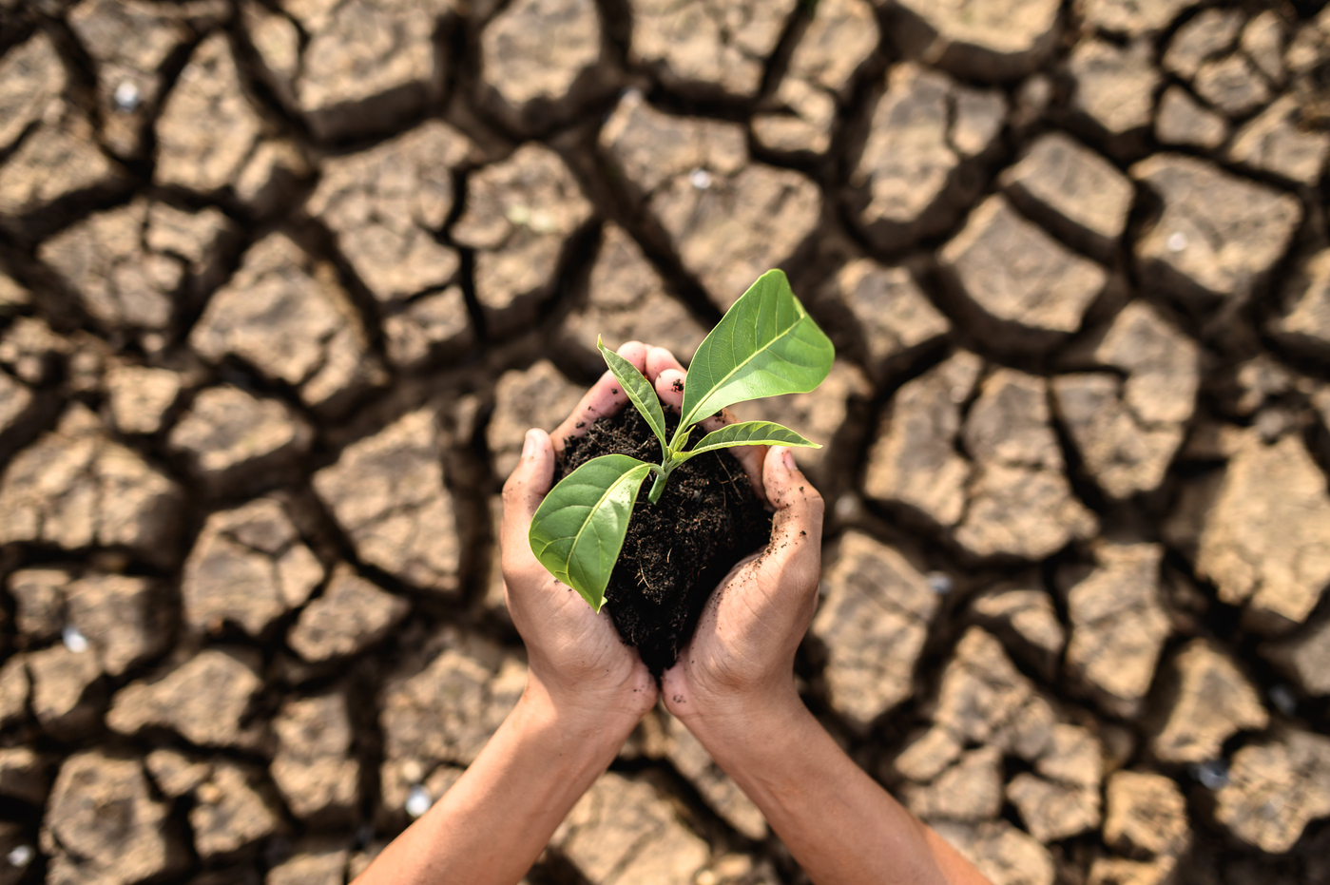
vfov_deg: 46.3
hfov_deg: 65.5
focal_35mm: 28
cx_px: 665
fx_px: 1034
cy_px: 442
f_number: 2.8
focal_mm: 28
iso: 100
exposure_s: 1/400
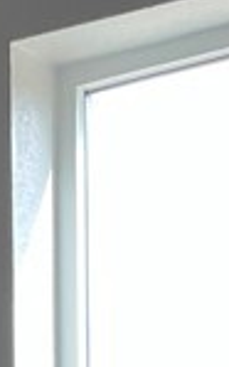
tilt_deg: -8.5
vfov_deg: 9.4
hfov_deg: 6.5
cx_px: -352
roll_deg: +1.1
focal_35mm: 189
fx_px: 1889
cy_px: 978
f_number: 1.6
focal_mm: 4.2
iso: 40
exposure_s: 1/120
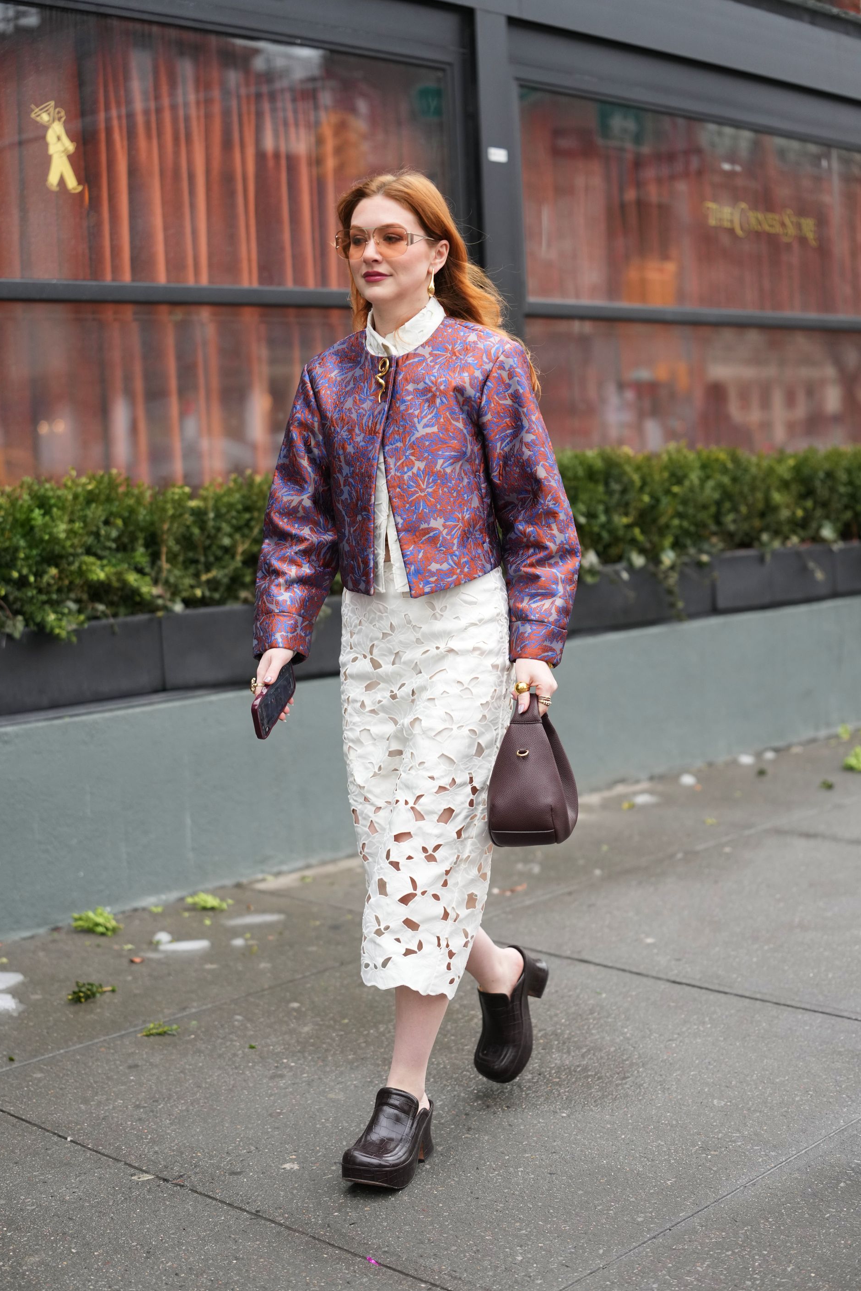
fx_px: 1830
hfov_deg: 26.5
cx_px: 436
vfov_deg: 38.9
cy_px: 642
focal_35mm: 51
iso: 640
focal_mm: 50
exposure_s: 1/1000
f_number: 2
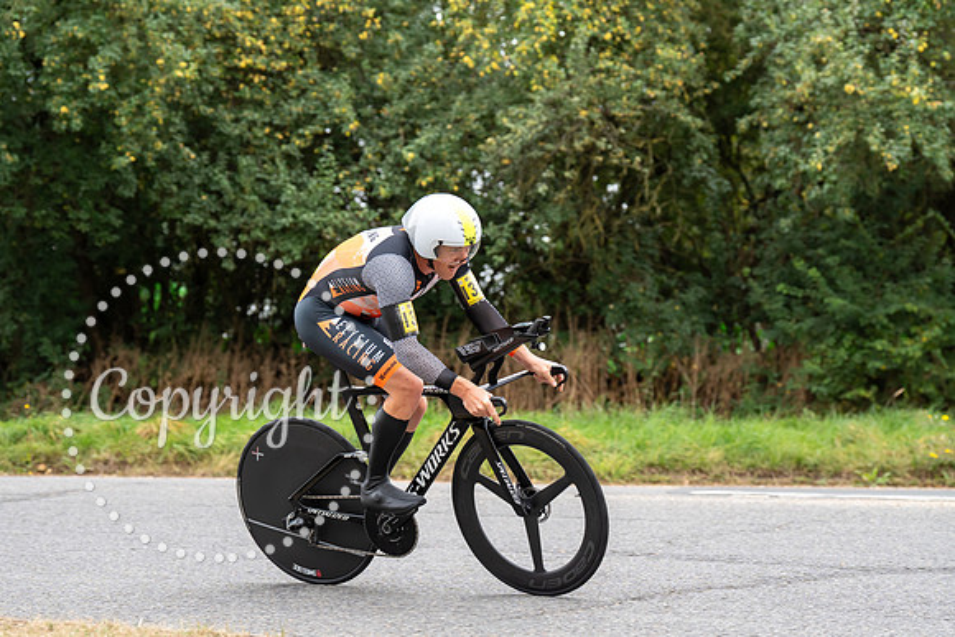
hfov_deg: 21.9
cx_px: 478
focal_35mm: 93
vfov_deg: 14.7
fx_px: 2468
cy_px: 318
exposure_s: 1/1000
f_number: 4
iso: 800
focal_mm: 93
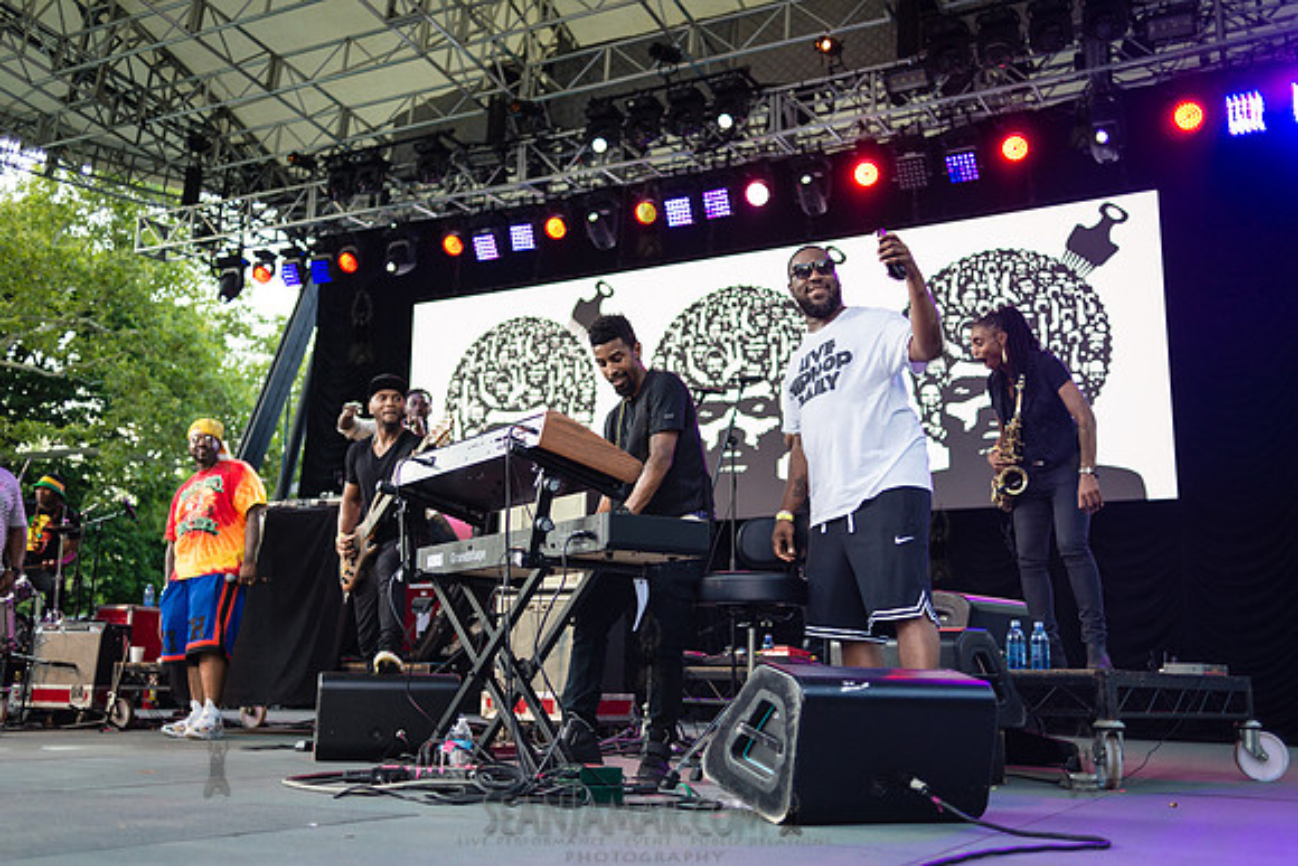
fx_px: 1262
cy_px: 433
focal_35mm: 35
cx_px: 649
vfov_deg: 37.9
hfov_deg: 54.4
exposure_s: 1/1600
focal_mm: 35
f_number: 2.2
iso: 800
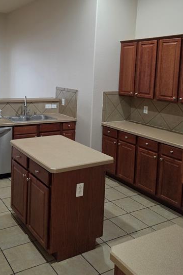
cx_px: 43
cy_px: 96
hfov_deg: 37.8
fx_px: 259
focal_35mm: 34
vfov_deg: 54.9
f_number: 1.4
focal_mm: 6.5
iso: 400
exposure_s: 1/120
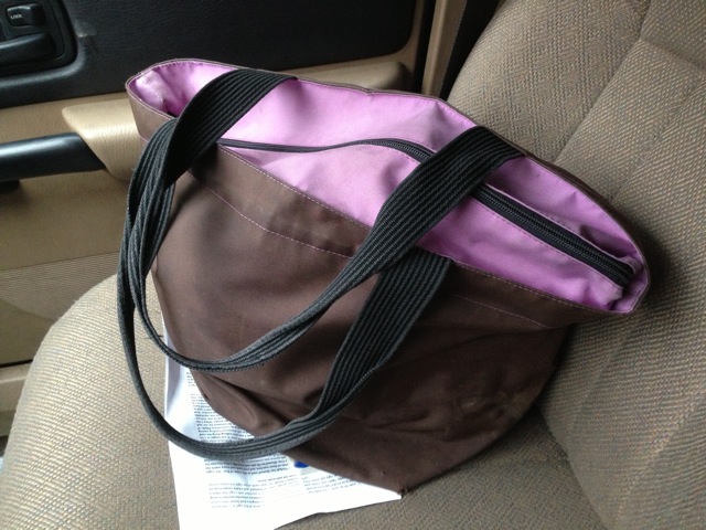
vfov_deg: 42.9
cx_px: 353
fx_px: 673
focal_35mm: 33
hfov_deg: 55.4
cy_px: 265
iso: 320
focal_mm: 4.13
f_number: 2.4
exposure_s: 1/20
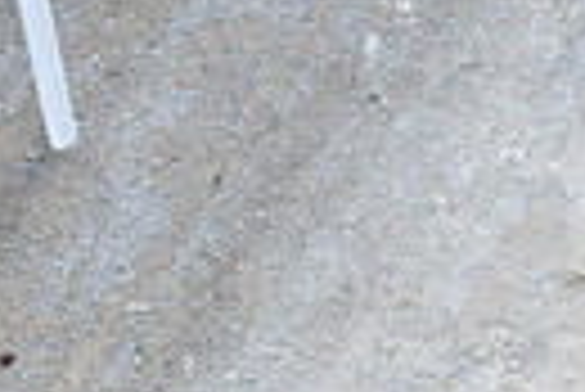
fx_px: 3758
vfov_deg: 5.6
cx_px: 248
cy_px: 1217
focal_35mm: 231
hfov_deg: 8.9
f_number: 4.5
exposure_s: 1/800
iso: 1100
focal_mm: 52
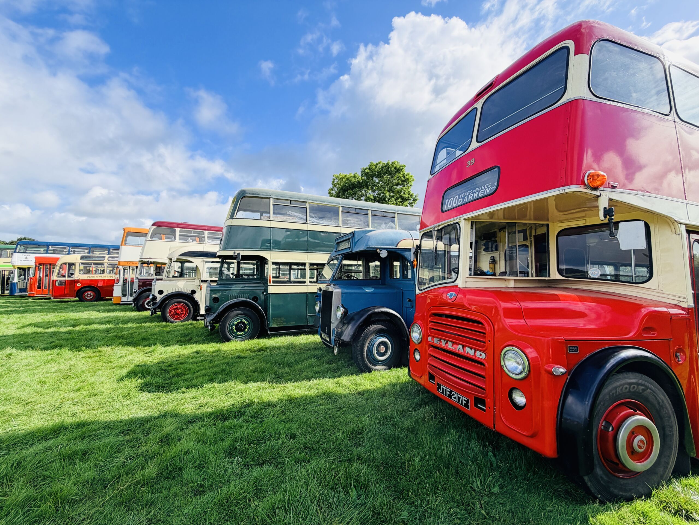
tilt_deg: +3.7
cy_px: 262
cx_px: 350
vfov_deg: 85.7
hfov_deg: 102.1
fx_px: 283
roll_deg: -1.7
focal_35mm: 14
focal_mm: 2.22
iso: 32
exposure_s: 1/770
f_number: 2.2
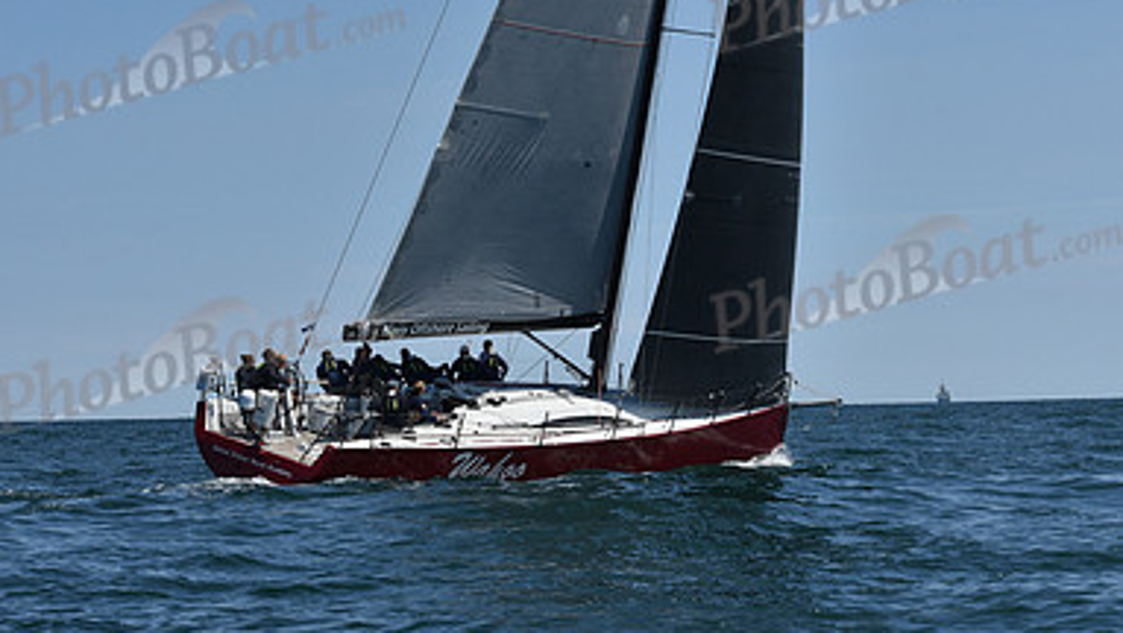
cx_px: 559
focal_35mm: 111
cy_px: -132
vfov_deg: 10.7
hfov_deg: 19.3
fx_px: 3307
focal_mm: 70
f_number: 10
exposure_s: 1/1000
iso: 250
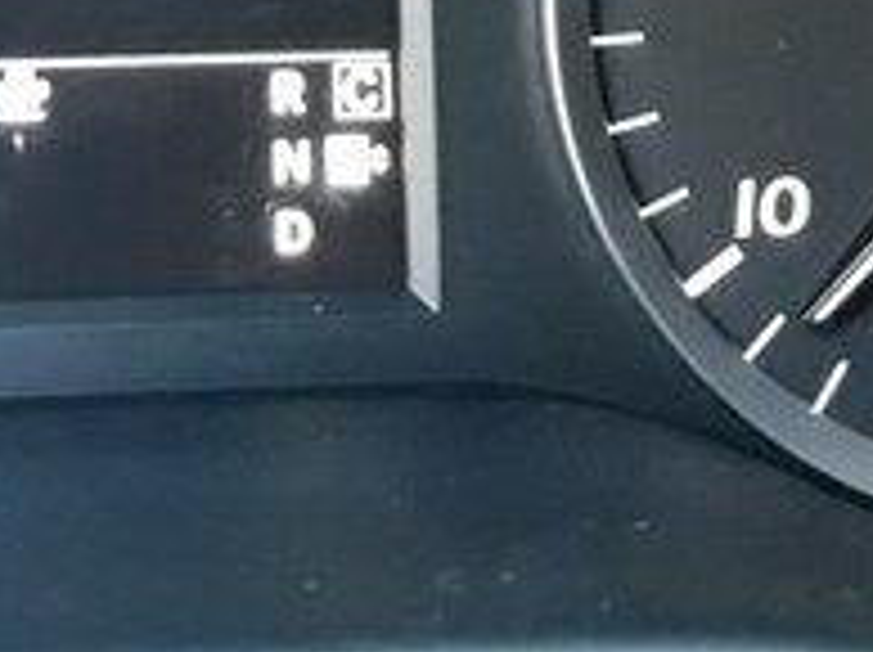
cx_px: 32
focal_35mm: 92
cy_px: -245
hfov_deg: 20.7
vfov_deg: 15.1
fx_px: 2317
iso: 500
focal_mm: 3.71
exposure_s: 1/25
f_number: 1.7
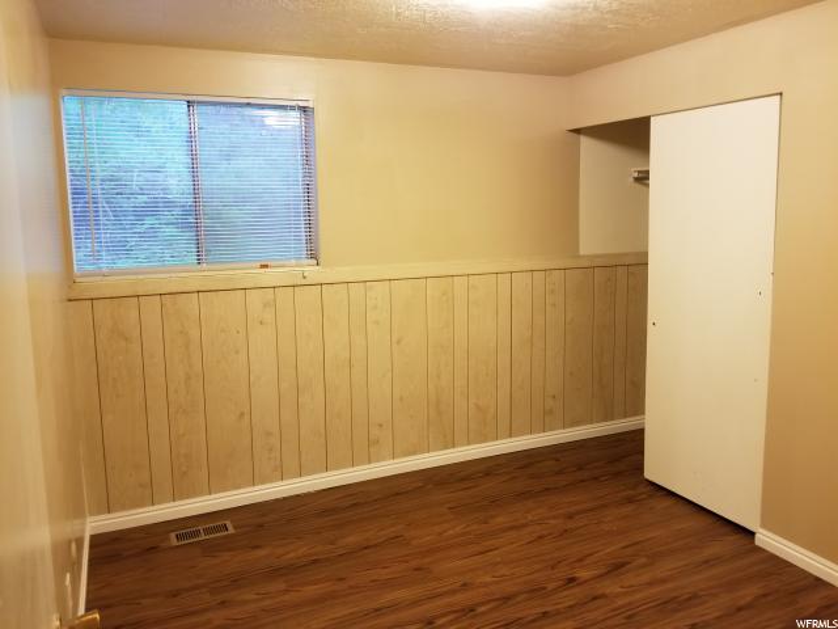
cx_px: 419
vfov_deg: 53.1
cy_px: 314
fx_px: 629
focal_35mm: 26
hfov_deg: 67.3
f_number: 1.7
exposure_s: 1/17
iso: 200
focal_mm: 4.25
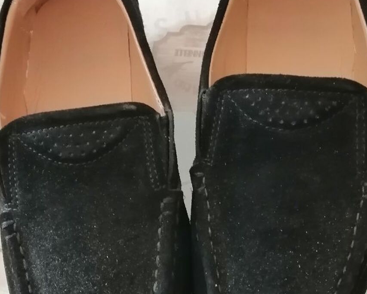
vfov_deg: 25.0
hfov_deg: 30.9
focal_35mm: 61
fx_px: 663
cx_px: 194
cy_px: 137
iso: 500
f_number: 1.8
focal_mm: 3.96
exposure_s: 1/25
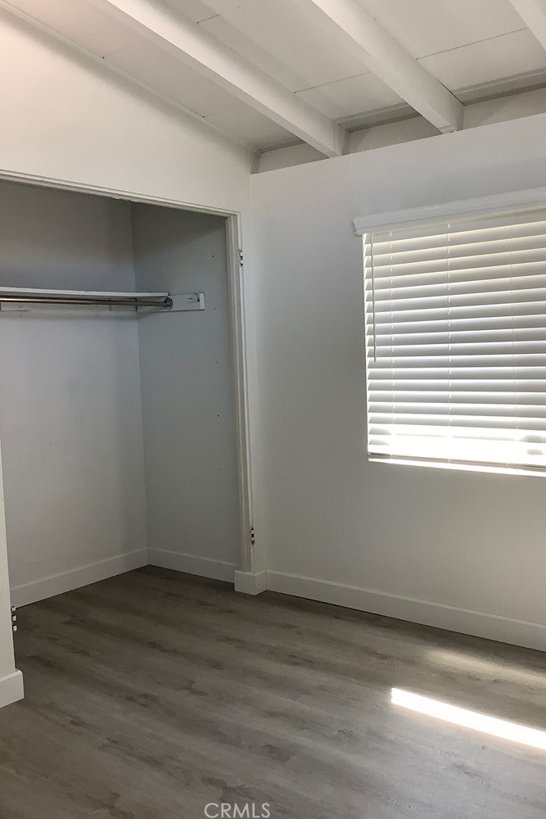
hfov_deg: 39.9
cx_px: 310
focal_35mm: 33
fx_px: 750
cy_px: 403
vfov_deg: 57.2
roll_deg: +2.3
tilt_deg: -4.7
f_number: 2.4
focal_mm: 3.3
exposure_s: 1/60
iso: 50
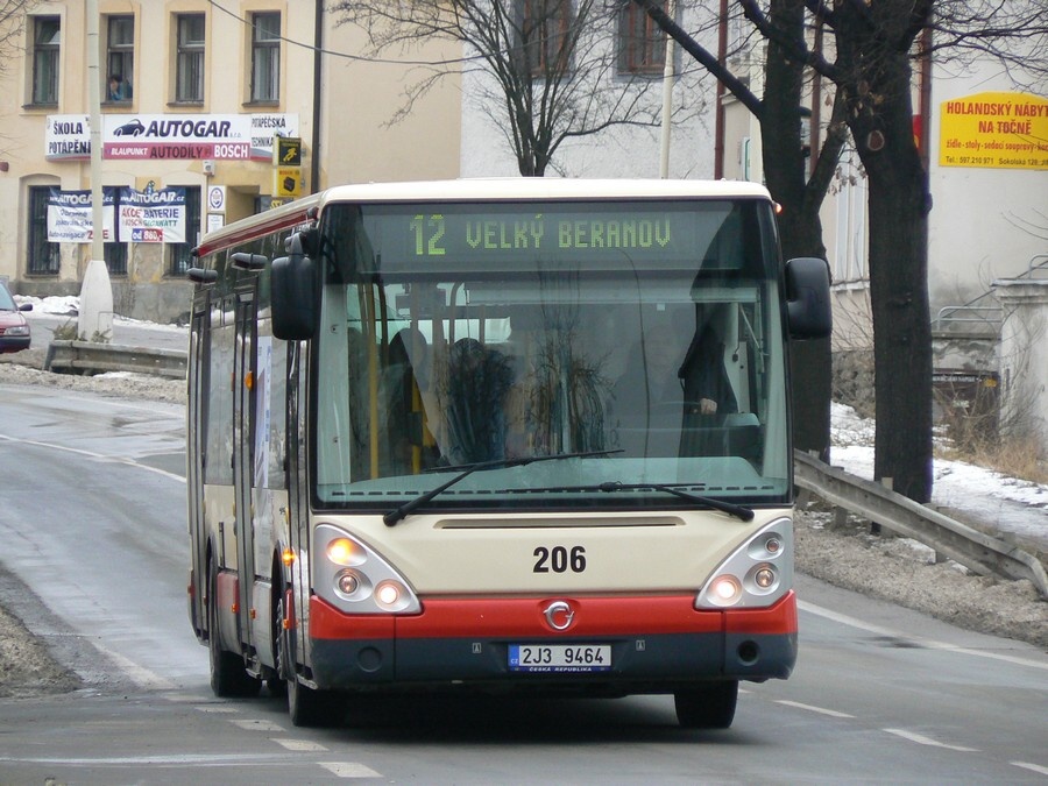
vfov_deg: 4.6
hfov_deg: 6.2
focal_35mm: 320
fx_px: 9688
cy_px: 393
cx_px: 524
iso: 200
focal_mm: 53.3
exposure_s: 1/500
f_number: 3.3
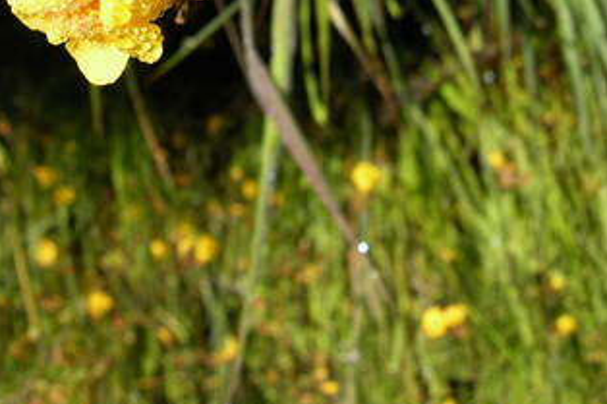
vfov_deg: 21.7
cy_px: -73
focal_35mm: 58
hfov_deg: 34.4
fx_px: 977
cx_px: 252
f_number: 4.8
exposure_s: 1/217
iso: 64
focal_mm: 7.5
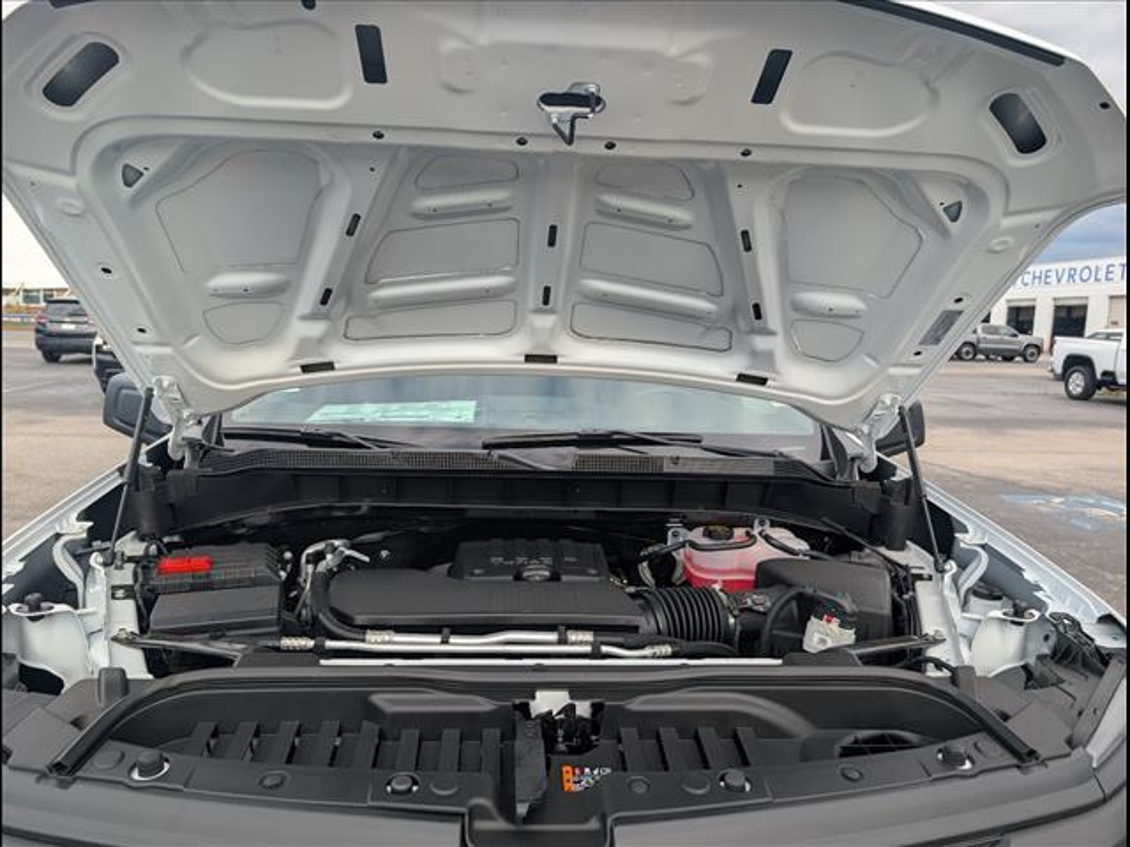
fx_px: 783
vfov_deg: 56.8
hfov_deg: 71.6
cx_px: 565
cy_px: 424
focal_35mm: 24
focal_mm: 6.9
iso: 17
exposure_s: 1/400
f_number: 1.68
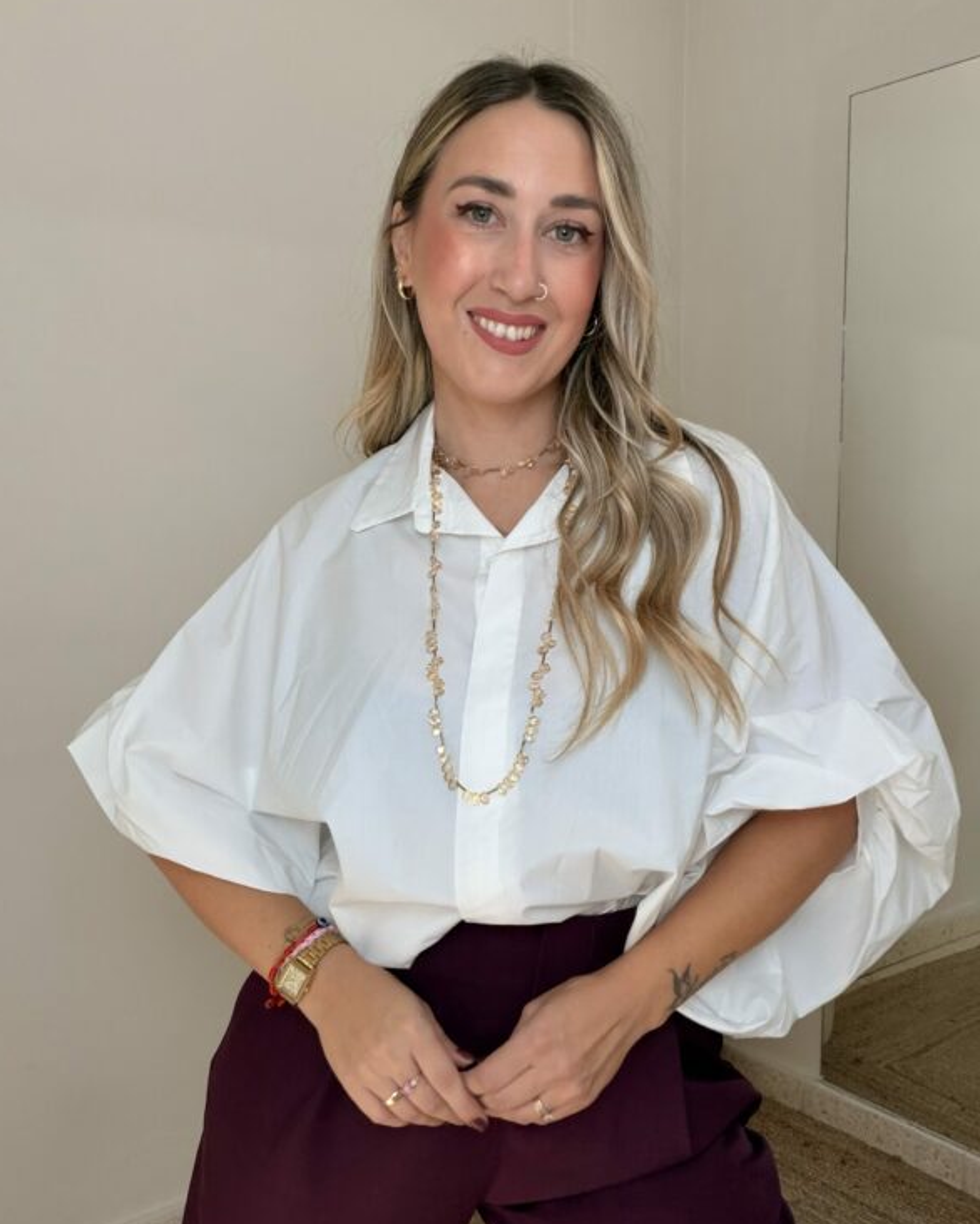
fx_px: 1160
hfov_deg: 45.8
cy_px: 619
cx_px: 492
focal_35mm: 32
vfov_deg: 55.6
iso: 80
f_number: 1.9
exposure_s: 1/81
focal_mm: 2.71
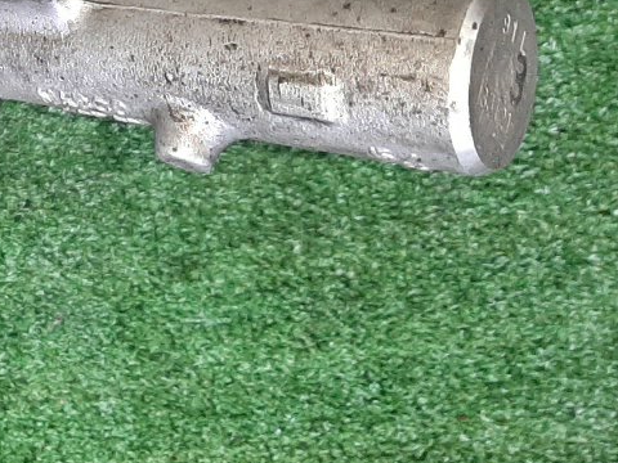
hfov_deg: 22.4
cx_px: -185
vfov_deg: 18.3
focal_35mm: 78
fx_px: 1393
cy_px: -17
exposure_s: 1/50
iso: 248
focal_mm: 3.93
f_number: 1.7
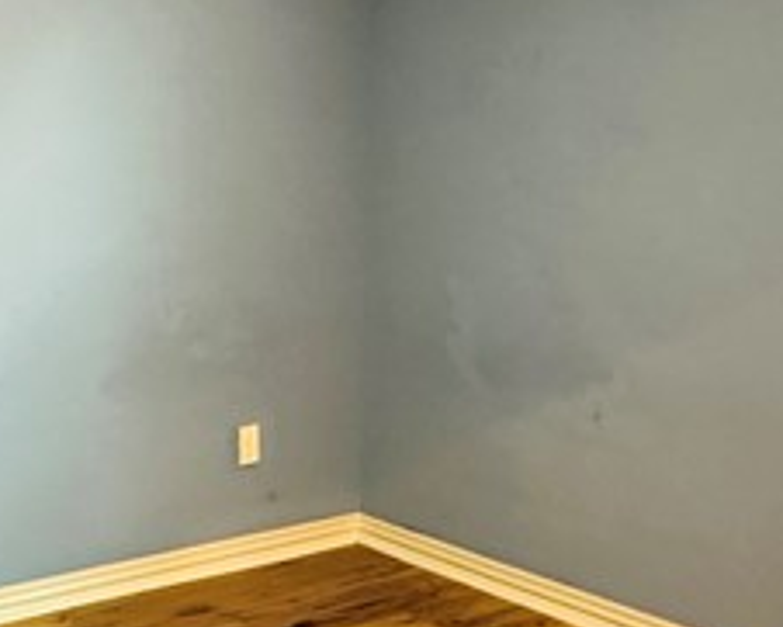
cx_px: 142
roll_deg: -0.5
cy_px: 180
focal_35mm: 62
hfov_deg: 29.7
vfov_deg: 24.4
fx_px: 1437
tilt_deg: -2.1
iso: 1000
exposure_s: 1/40
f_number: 2.2
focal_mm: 2.22
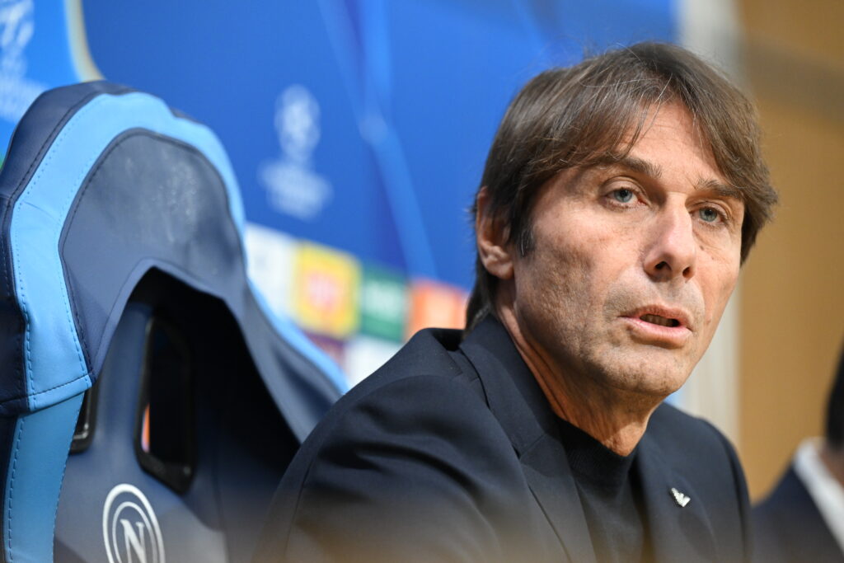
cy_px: 282
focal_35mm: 170
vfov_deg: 8.1
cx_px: 422
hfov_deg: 12.1
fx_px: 3986
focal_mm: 170
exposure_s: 1/160
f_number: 3.5
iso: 3200
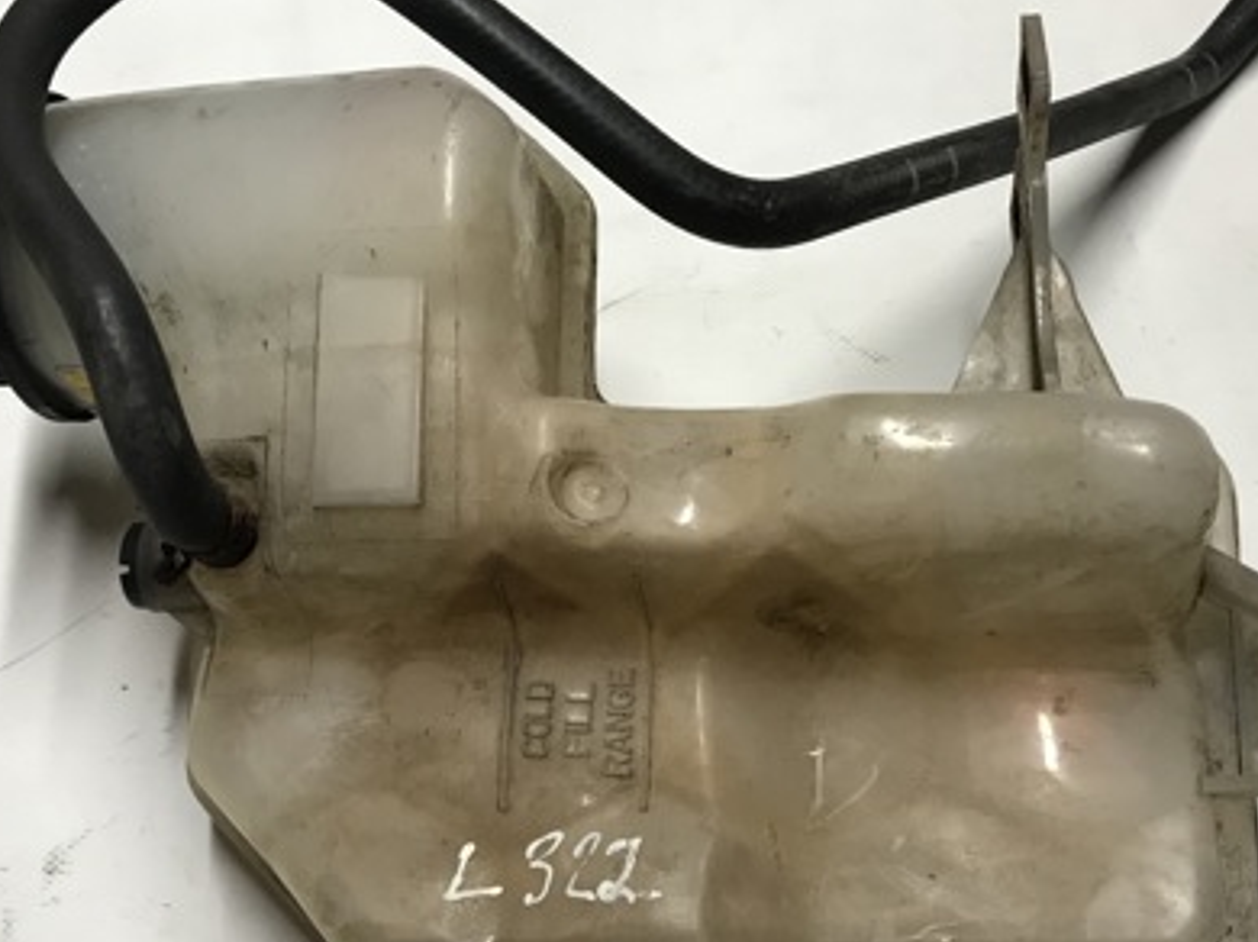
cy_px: 556
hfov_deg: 41.2
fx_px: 1671
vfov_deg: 31.4
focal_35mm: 46
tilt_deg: -63.9
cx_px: 571
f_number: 1.8
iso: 25
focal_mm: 3.99
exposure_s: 1/33
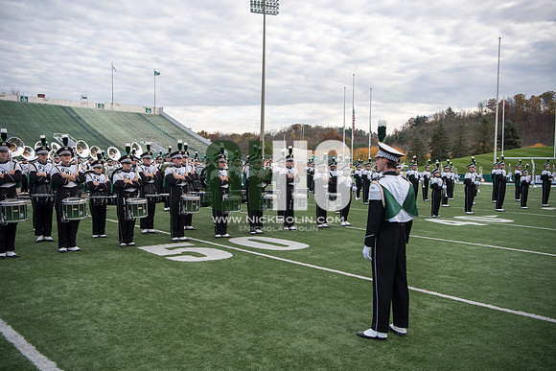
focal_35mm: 34
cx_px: 278
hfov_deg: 55.8
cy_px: 186
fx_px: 525
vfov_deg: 38.9
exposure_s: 1/500
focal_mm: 34
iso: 110
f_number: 3.5
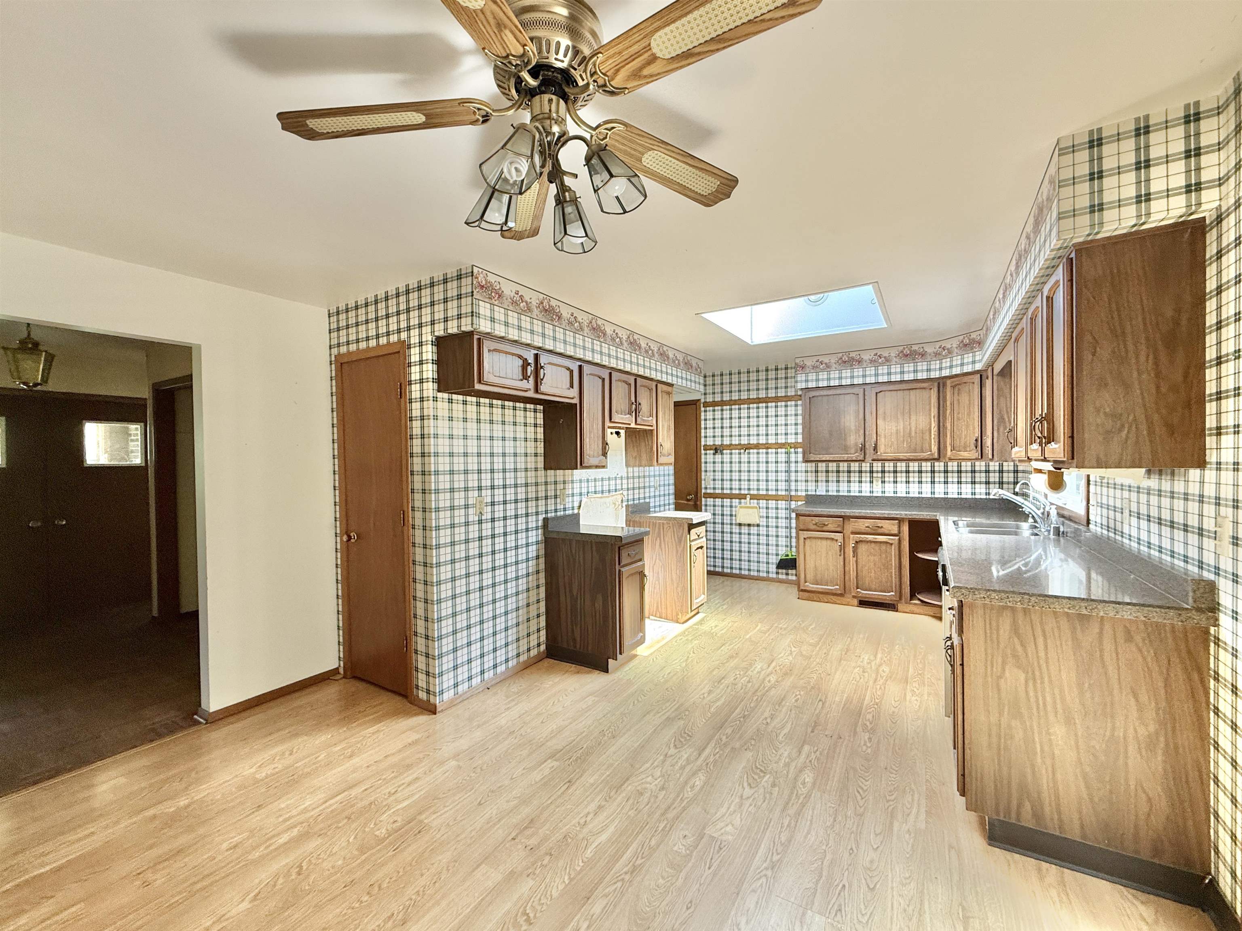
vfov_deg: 85.7
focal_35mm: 14
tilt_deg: -0.5
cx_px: 621
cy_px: 466
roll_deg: +0.1
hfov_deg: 102.1
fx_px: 502
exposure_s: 1/99
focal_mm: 2.22
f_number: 2.2
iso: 125
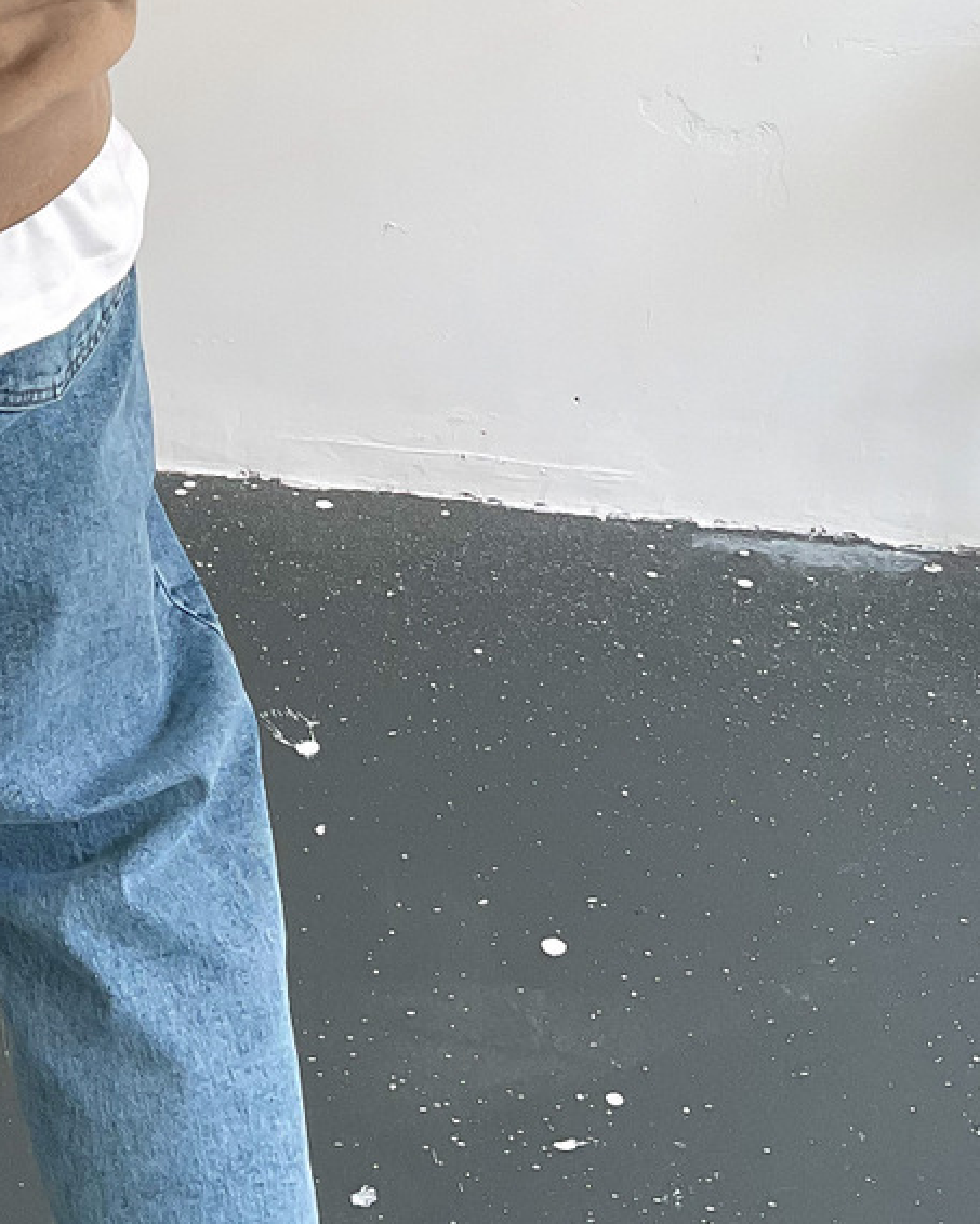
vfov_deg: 22.8
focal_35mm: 80
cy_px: -39
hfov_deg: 18.6
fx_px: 2900
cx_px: -19
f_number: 1.8
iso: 50
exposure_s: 1/120
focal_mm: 3
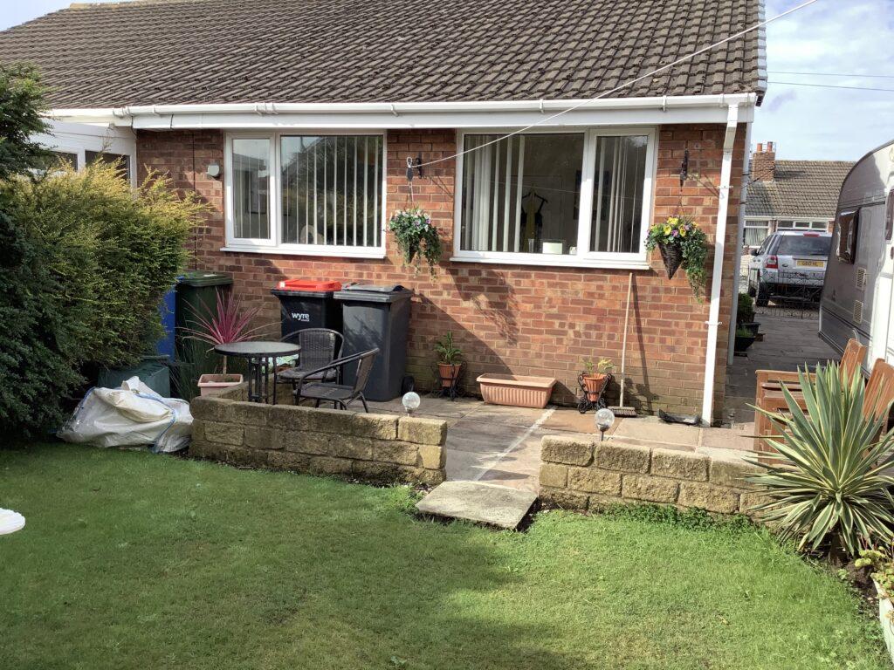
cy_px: 335
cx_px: 447
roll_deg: -3.0
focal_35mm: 31
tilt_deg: -9.1
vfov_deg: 45.4
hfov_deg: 58.4
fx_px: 801
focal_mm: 3.3
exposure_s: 1/578
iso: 25
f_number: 2.4
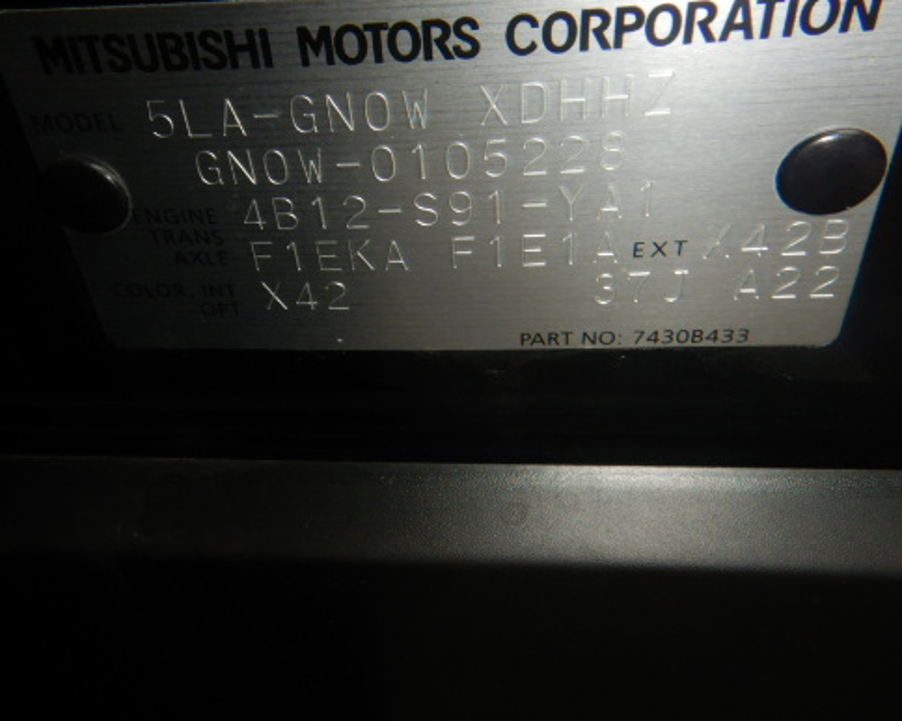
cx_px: 388
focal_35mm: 31
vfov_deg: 46.7
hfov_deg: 57.0
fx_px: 827
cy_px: 278
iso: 200
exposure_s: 1/30
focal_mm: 4.3
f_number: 8.2
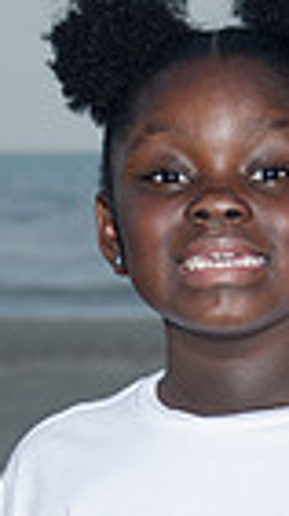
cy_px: 545
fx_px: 3963
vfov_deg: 7.4
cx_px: 234
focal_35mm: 290
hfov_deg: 4.2
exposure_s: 1/250
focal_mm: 58
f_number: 5.6
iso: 100
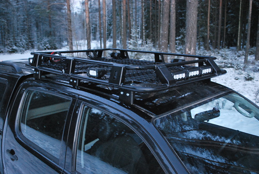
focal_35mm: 36
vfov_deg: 37.0
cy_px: 87
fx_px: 259
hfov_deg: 53.1
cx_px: 130
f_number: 4.2
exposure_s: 1/25
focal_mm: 24
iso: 1600
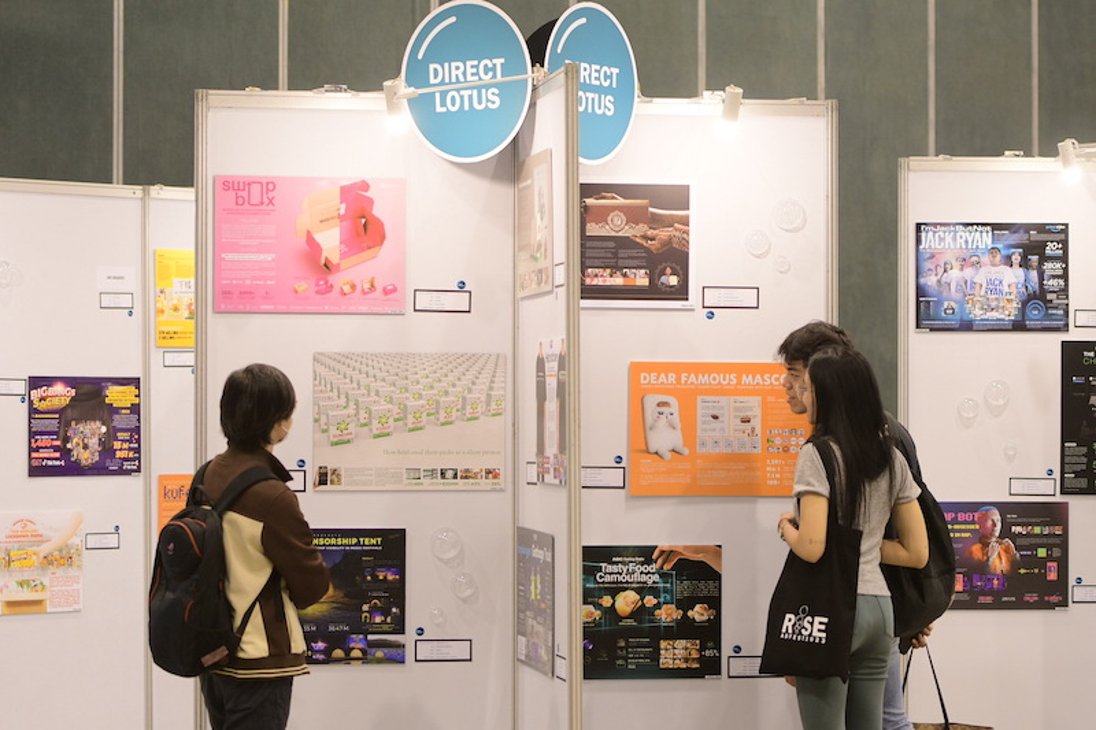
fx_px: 3196
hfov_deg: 19.5
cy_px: 365
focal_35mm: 105
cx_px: 548
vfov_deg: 13.0
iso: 1000
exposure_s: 1/100
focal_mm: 70
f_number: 2.8
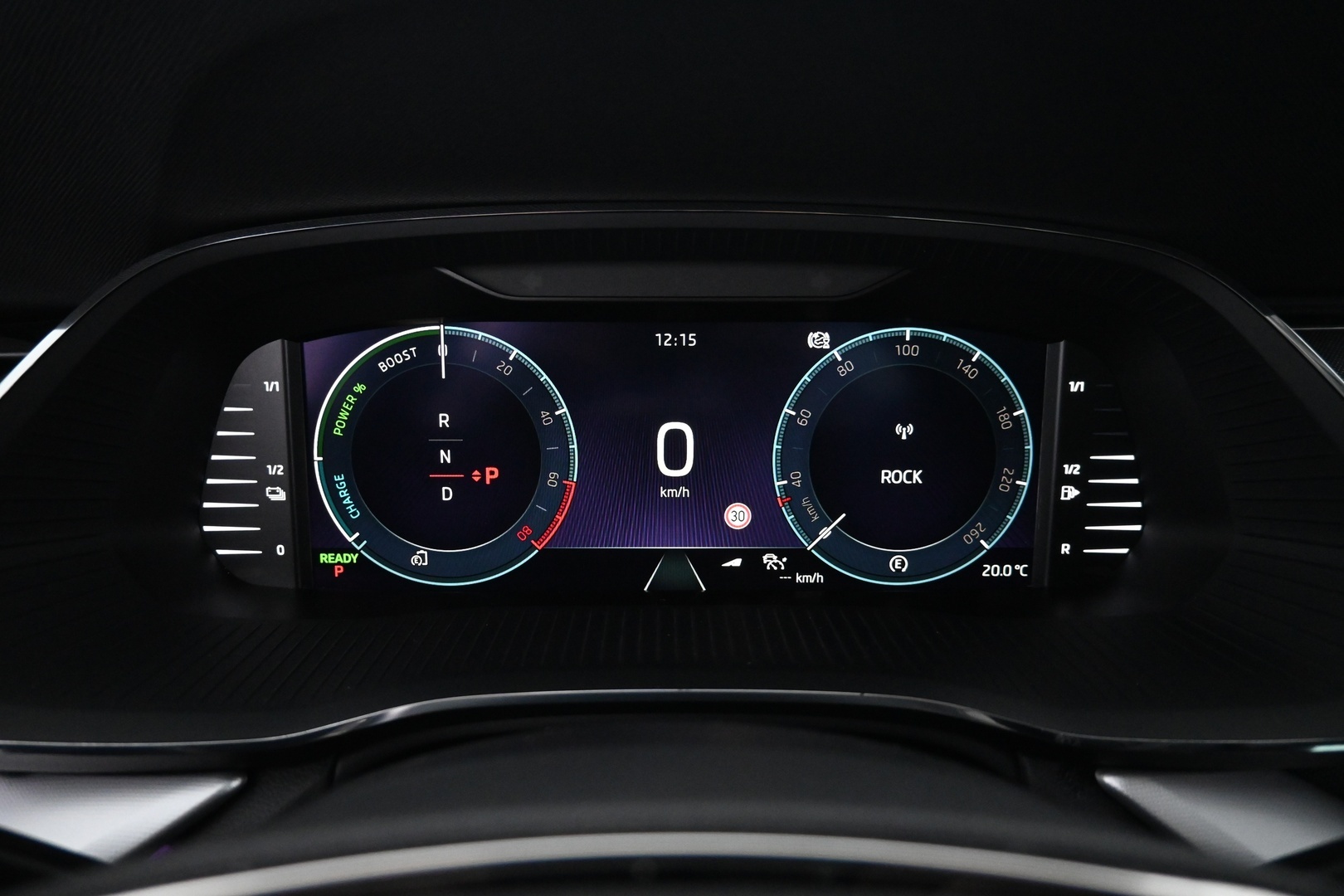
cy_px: 448
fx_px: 896
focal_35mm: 24
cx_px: 672
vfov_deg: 53.1
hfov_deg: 73.7
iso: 4000
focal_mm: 16
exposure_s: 1/50
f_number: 3.5
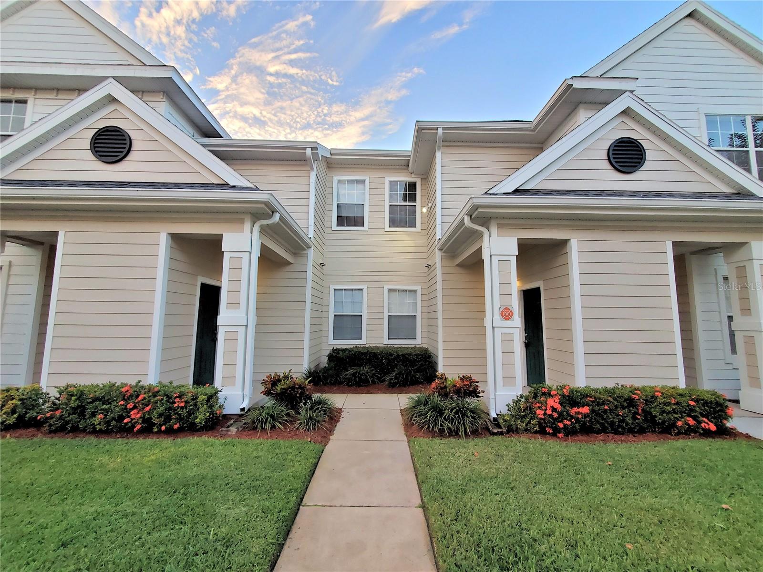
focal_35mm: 13
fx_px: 287
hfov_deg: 106.2
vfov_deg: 89.9
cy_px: 286
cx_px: 382
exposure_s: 1/119
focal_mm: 1.8
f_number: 2.2
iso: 80
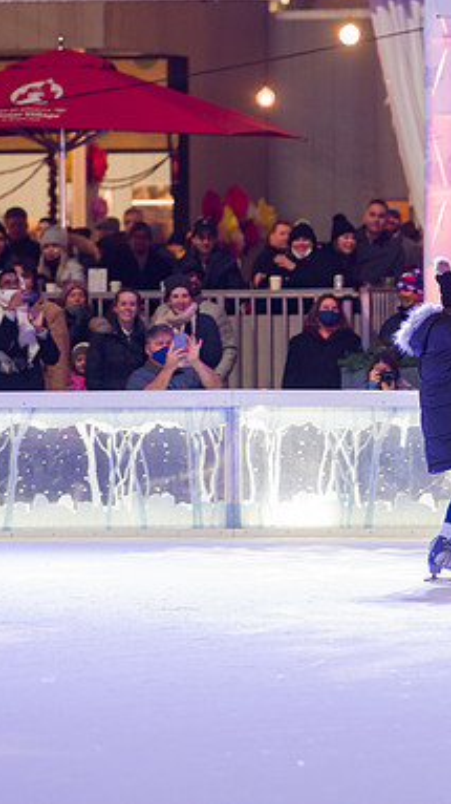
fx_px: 6750
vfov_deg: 6.8
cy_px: 401
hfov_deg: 3.8
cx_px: 493
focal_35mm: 317
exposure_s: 1/200
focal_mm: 200
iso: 2000
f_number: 3.2
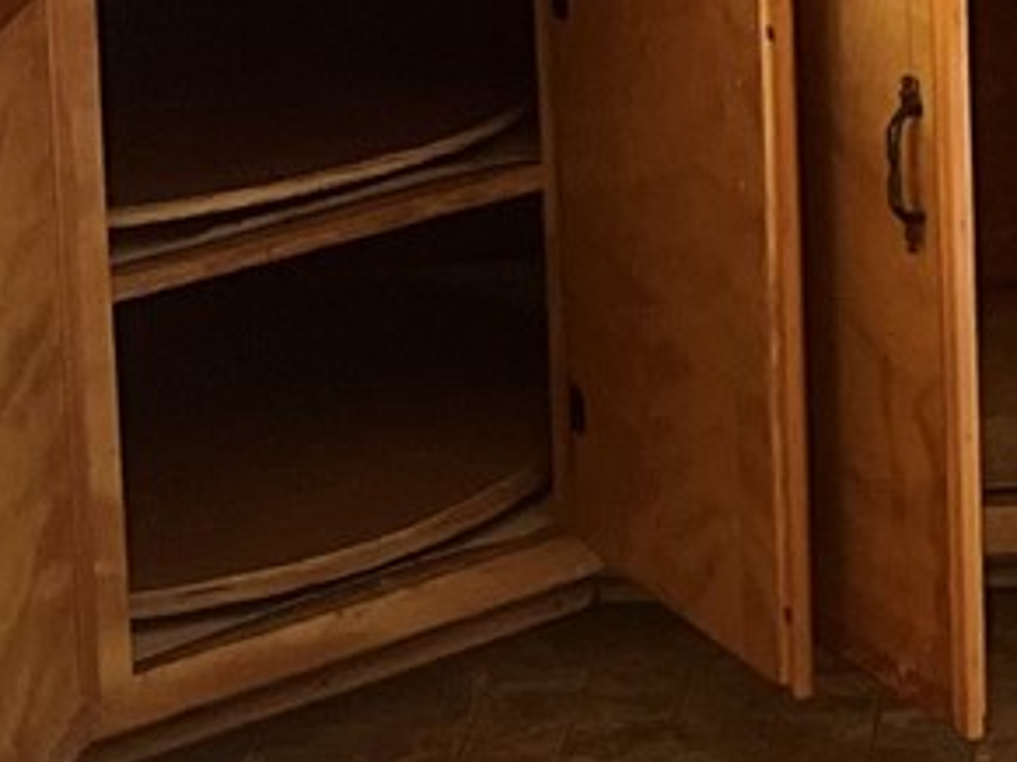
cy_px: -507
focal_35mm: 183
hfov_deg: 10.4
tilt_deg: -5.9
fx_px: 5374
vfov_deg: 7.9
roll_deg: +0.6
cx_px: 1611
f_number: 1.6
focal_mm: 5.1
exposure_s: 1/120
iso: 125
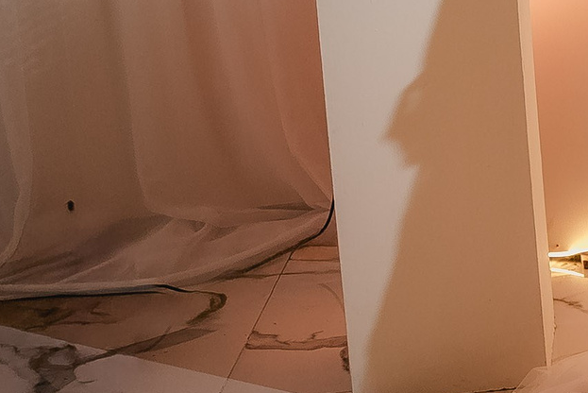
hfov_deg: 14.7
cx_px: 1175
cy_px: -111
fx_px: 1879
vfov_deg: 11.6
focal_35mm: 115
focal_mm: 28
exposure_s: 1/250
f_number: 2.8
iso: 1000
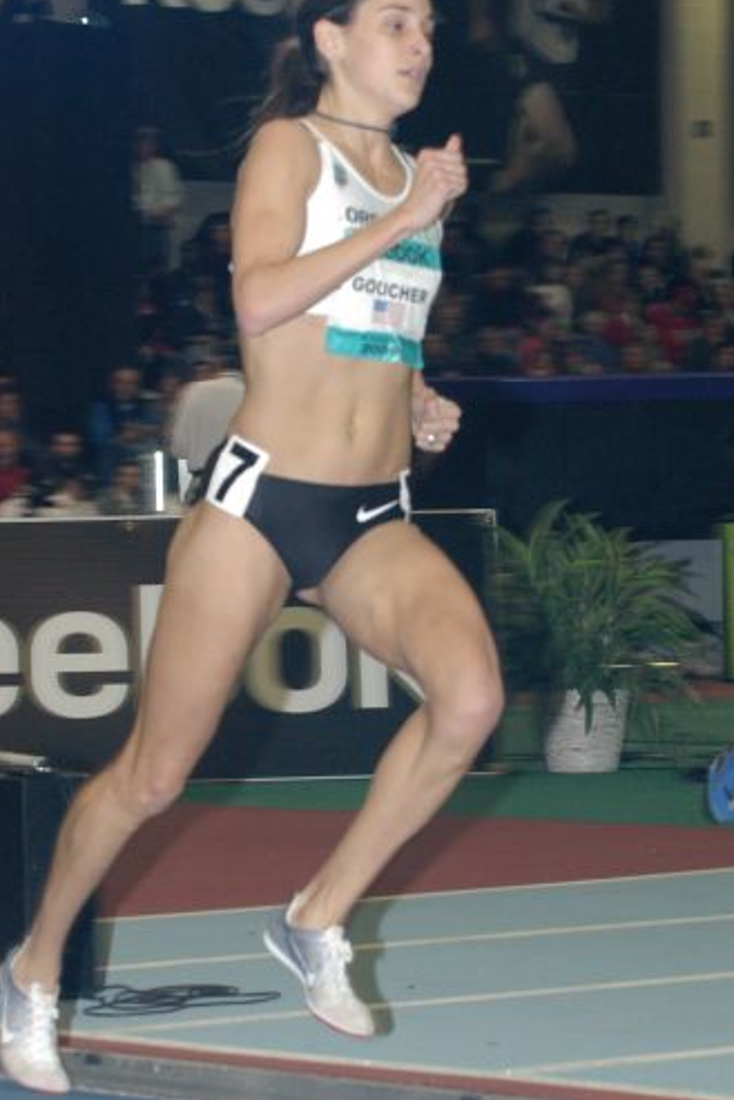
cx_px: 413
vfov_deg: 11.6
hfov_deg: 7.7
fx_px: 5434
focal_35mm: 178
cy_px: 453
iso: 800
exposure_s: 1/125
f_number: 7.1
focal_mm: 73
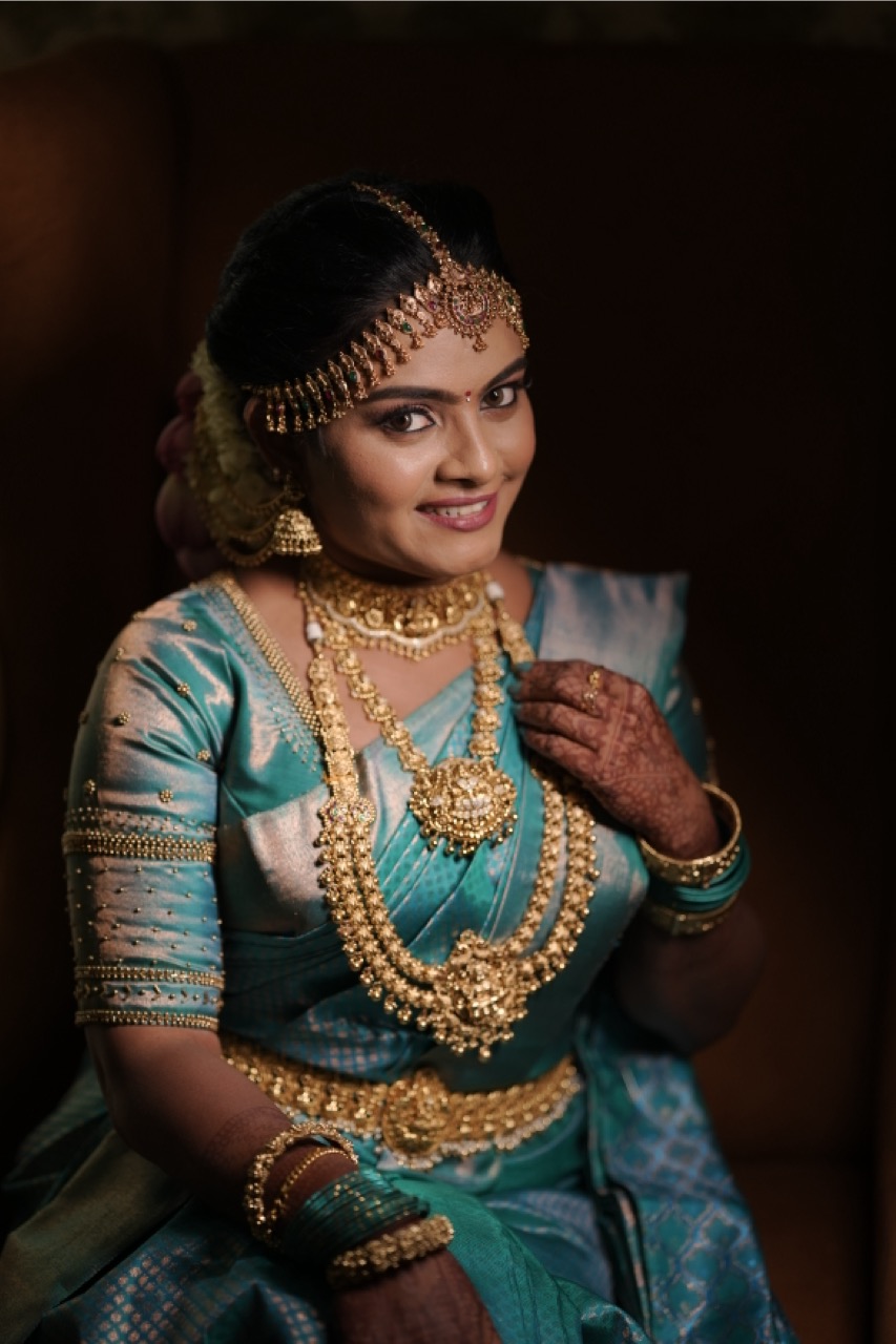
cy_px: 672
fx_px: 3174
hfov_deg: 16.1
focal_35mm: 85
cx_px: 448
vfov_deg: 23.9
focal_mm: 85
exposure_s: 1/1000
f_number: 1.4
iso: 400
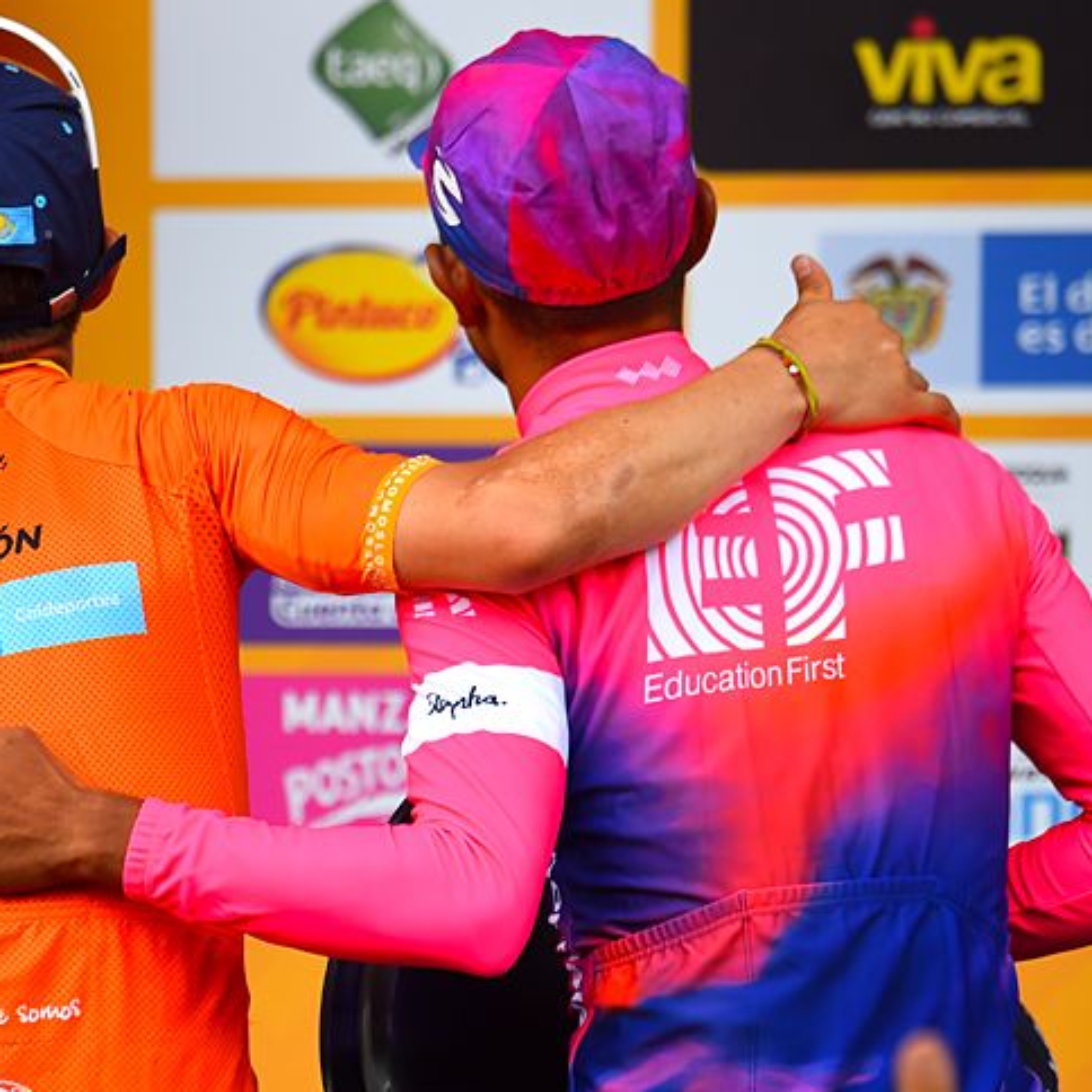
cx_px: -11
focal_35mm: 491
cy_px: 731
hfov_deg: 3.6
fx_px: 17524
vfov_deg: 3.6
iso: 1000
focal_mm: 280
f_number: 6.3
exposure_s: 1/1250
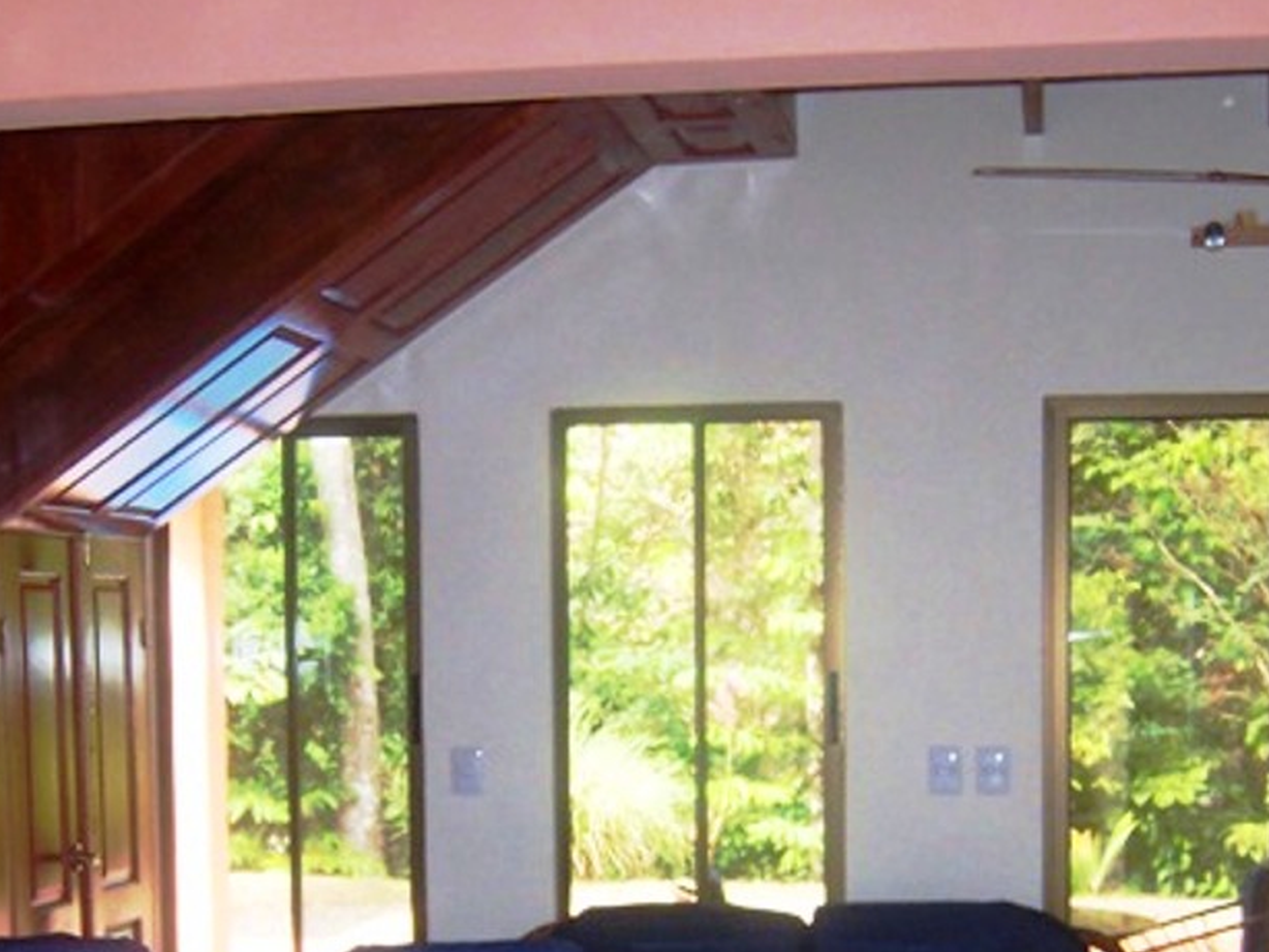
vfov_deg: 24.0
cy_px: 774
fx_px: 2200
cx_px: 715
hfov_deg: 32.1
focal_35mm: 60
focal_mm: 5.6
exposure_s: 1/60
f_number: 2.8
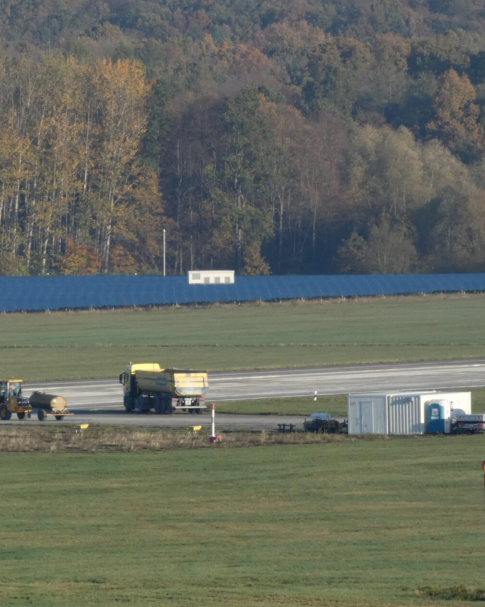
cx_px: -18
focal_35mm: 575
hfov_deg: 2.7
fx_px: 10317
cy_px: 269
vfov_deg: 3.4
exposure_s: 1/250
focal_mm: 52.2
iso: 80
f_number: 5.5
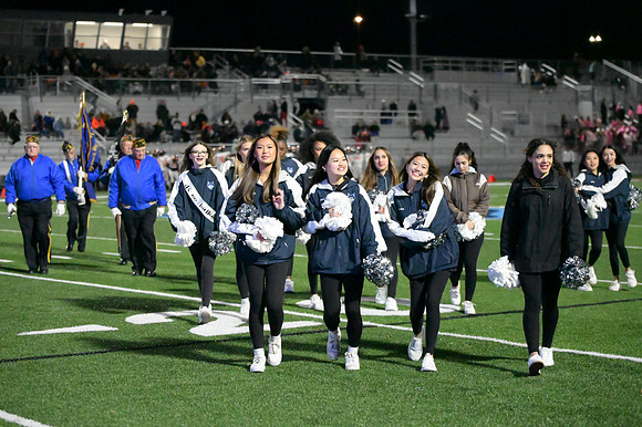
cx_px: 321
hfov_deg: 22.6
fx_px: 1604
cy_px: 214
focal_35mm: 90
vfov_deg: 15.2
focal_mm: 90
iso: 45600
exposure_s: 1/8000
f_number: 2.8
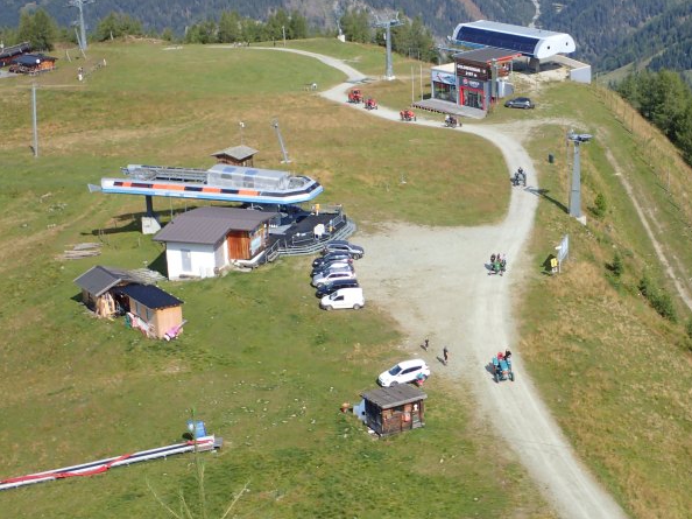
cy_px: 229
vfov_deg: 21.0
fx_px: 1399
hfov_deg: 27.7
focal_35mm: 70
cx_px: 437
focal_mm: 9.61
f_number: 4.5
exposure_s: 1/1000
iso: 200
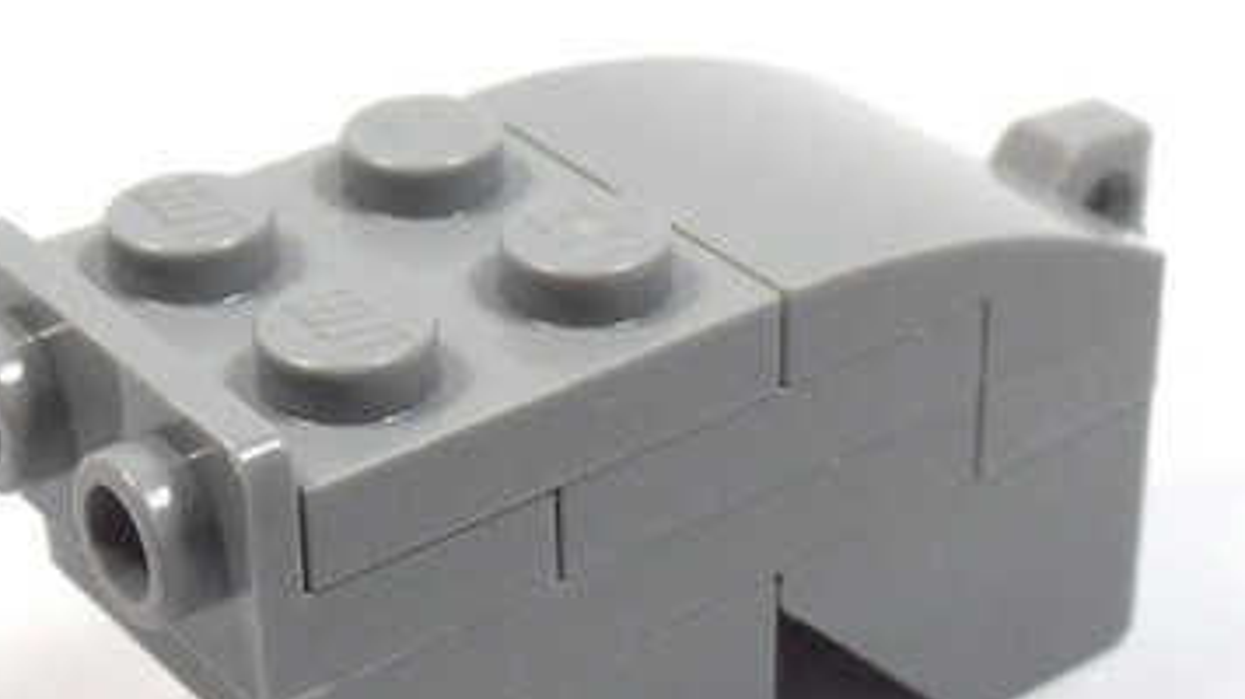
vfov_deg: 11.9
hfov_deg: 21.0
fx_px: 3366
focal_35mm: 102
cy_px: 407
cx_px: 595
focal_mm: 6.61
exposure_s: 1/100
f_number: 3.9
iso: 80
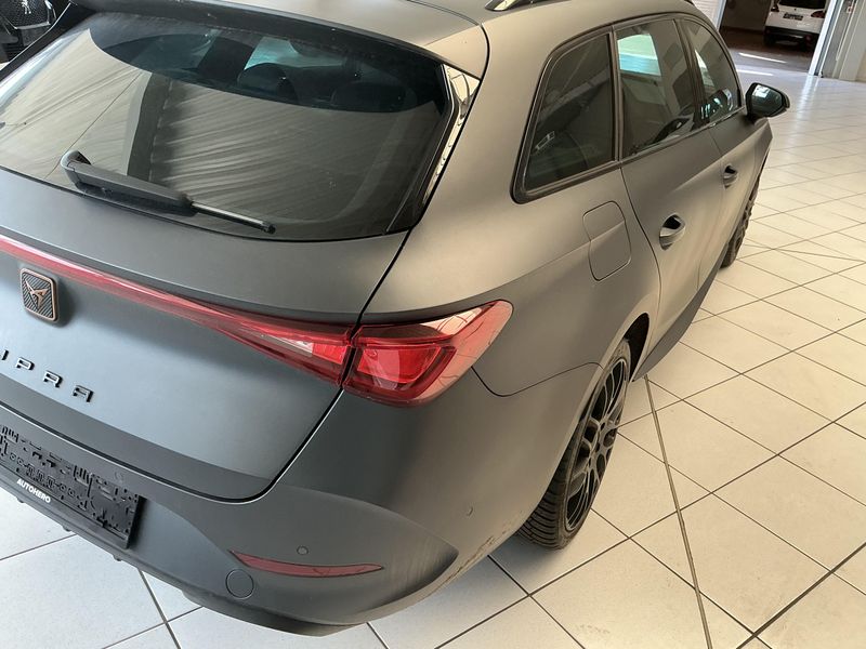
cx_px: 433
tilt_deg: -27.9
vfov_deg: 49.7
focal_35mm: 28
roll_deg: -5.1
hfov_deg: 63.4
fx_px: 700
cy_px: 324
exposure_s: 1/122
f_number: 1.8
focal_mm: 3
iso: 50
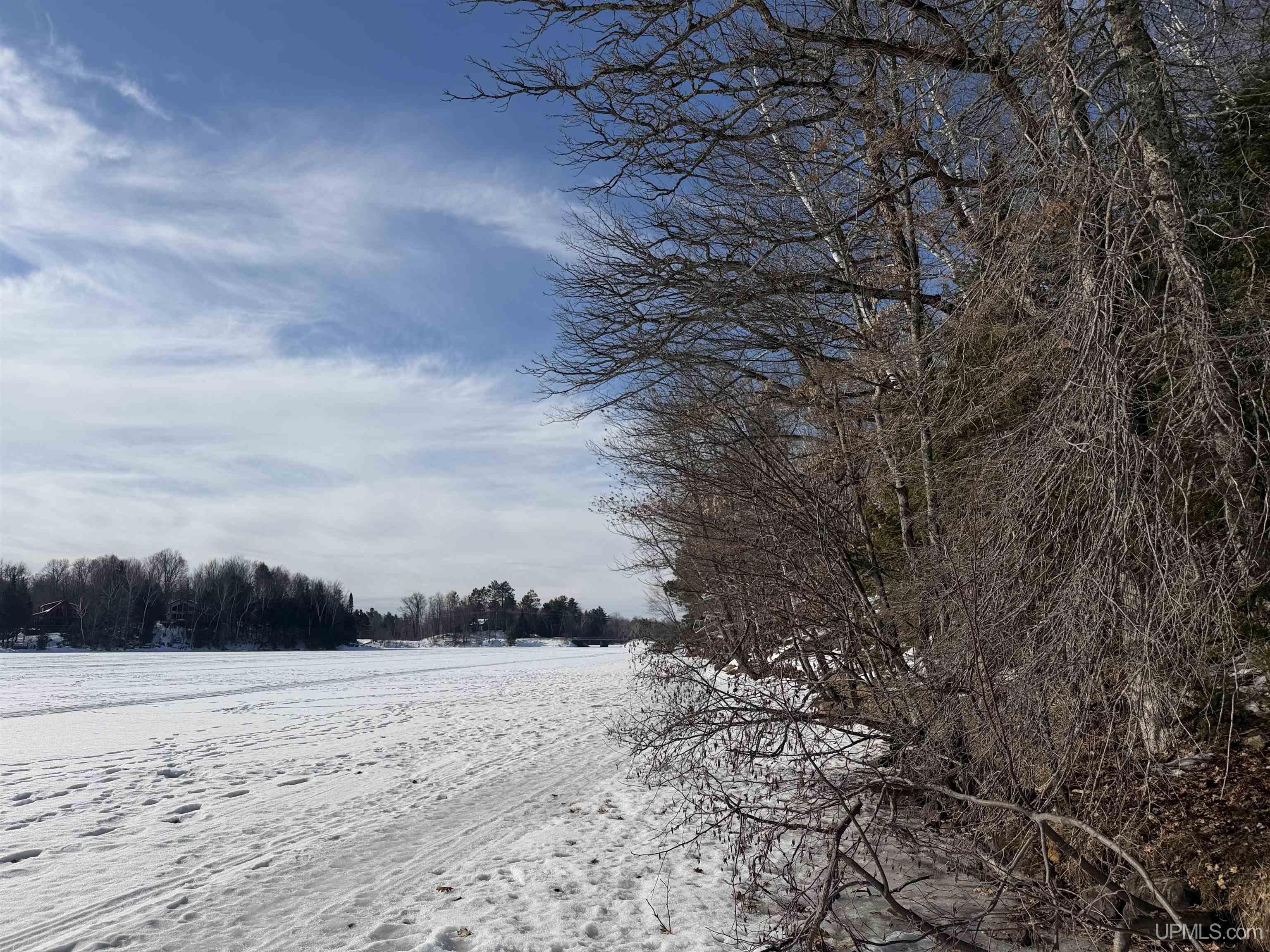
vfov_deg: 56.8
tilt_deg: +12.0
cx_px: 635
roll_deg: +0.9
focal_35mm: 24
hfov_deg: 71.6
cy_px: 476
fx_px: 881
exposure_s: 1/9091
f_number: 1.78
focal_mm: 6.76
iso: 80
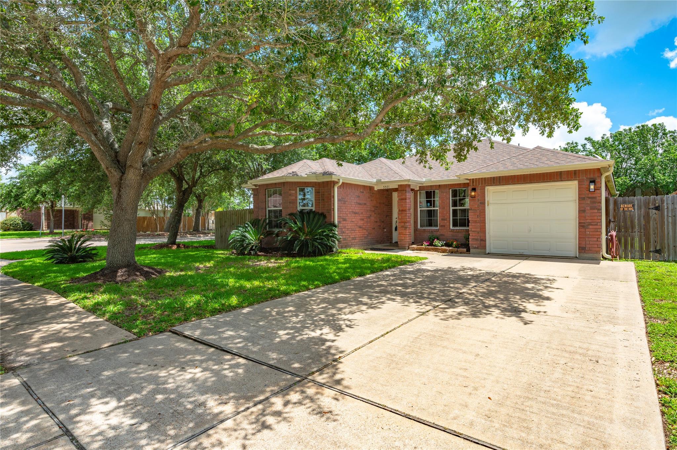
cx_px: 338
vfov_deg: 64.5
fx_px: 357
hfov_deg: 87.0
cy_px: 225
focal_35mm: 19
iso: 125
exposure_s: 1/125
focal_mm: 19
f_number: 13
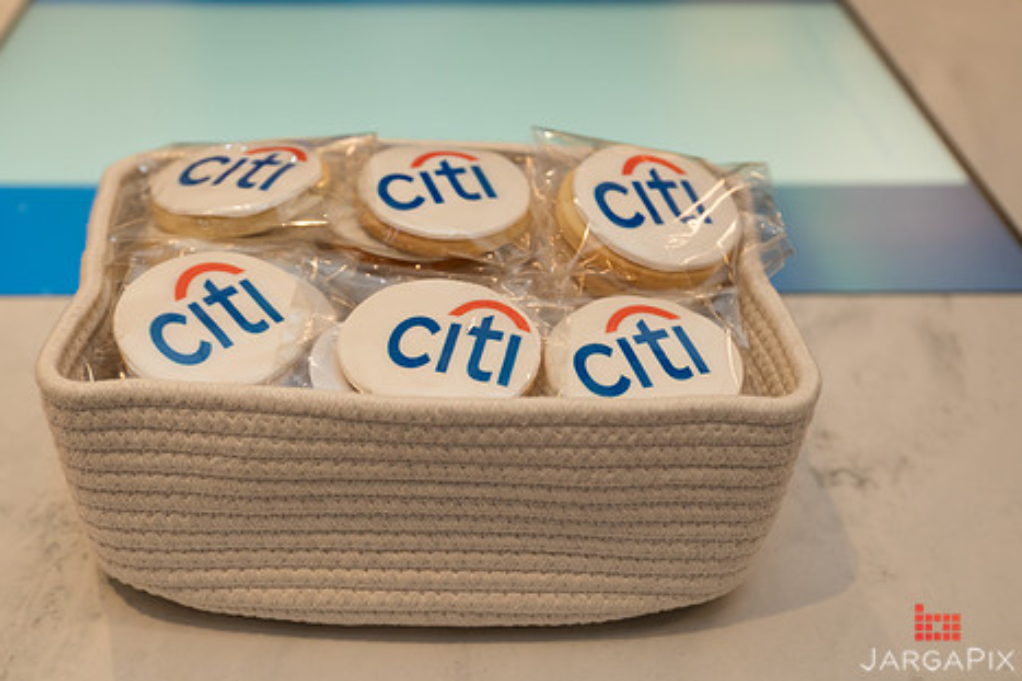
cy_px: 300
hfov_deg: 38.8
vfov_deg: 26.4
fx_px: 1447
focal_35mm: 51
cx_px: 454
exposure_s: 1/200
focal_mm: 39
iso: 400
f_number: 3.2
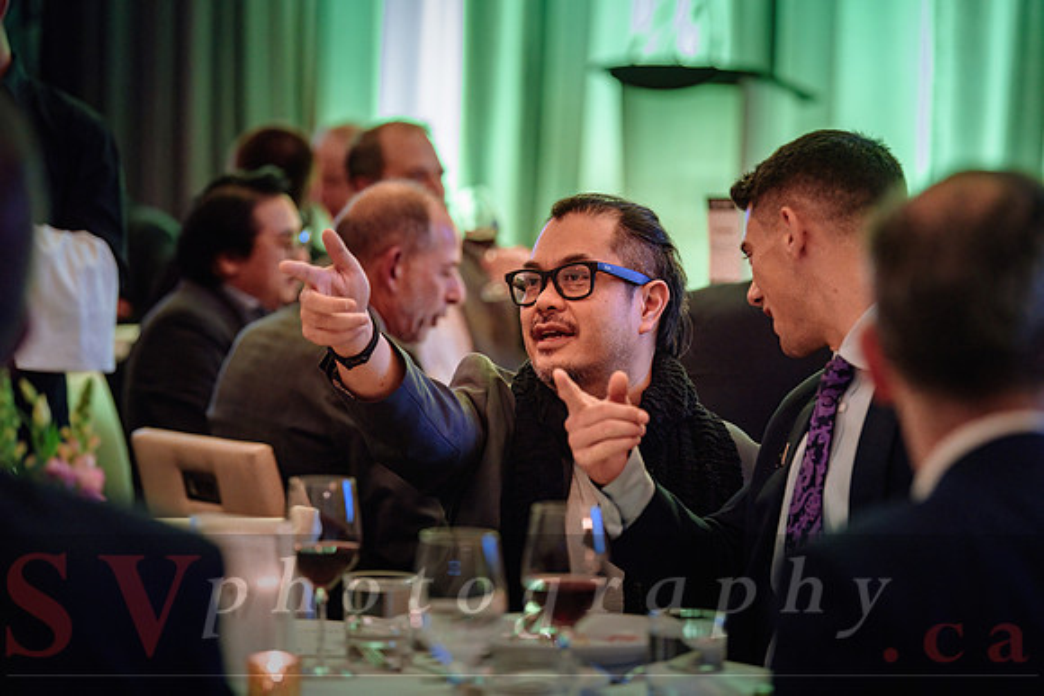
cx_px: 522
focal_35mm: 130
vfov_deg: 10.6
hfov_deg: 15.8
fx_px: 3771
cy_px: 348
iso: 3200
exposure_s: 1/100
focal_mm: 130
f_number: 2.8
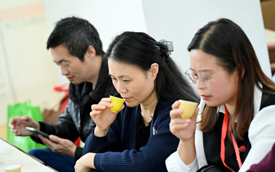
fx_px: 1034
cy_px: 87
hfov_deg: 15.1
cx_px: 138
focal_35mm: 138
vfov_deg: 9.5
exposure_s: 1/125
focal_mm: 130
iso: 640
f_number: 3.5
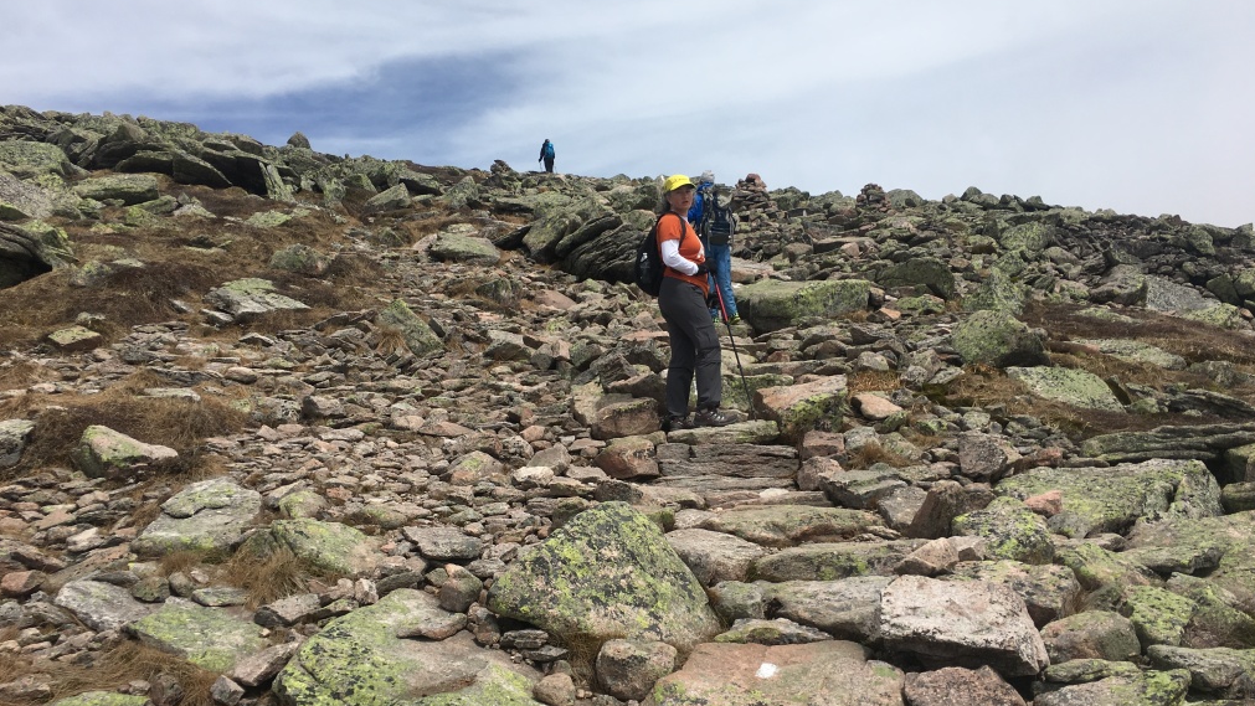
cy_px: 378
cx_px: 633
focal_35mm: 32
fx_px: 1065
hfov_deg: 61.0
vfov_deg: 36.7
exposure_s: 1/3077
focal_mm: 4.15
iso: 25
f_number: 2.2
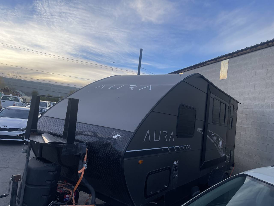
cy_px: 103
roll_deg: -6.0
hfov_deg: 67.3
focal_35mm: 26
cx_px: 137
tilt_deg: +2.7
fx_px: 206
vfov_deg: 53.1
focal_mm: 5.1
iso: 32
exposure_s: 1/818
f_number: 1.6
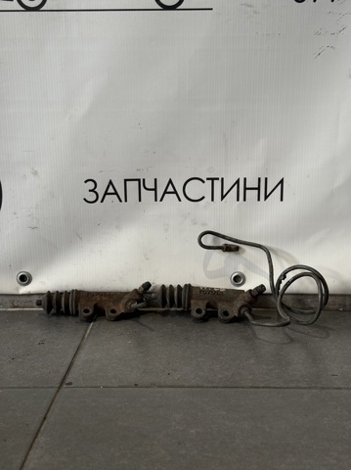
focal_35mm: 48
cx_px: 176
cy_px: 235
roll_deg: +0.5
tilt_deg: -12.1
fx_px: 650
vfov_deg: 39.7
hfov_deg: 30.2
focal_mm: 6.76
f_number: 1.78
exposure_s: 1/100
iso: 64
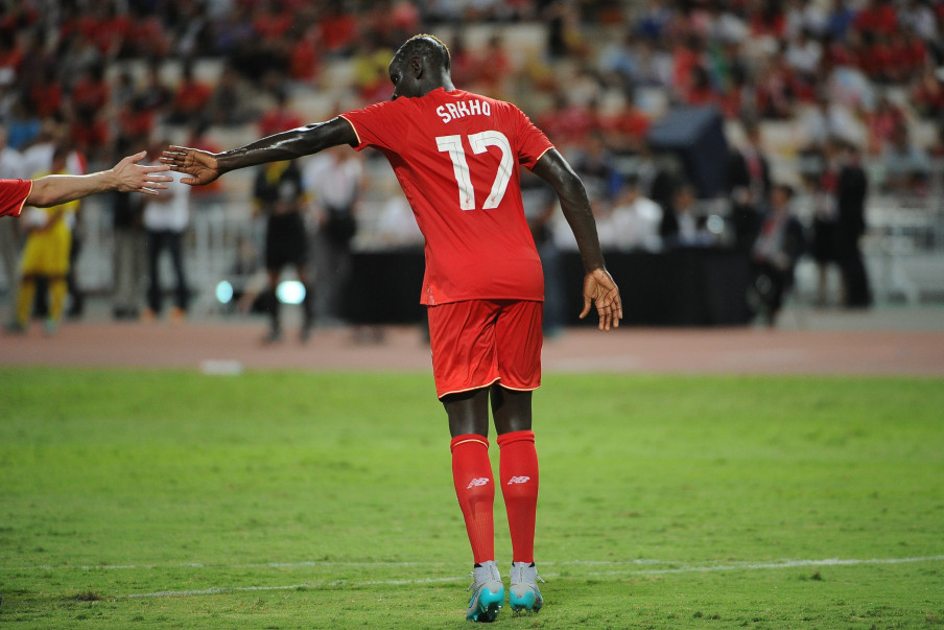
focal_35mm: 380
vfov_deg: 3.6
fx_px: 9965
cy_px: 315
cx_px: 472
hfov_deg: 5.4
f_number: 4
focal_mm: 380
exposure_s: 1/400
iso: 4000
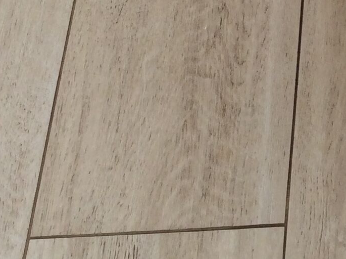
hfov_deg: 15.1
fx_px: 1208
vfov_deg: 11.8
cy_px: -113
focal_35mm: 121
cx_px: 520
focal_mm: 3.3
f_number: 2.4
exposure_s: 1/140
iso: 32
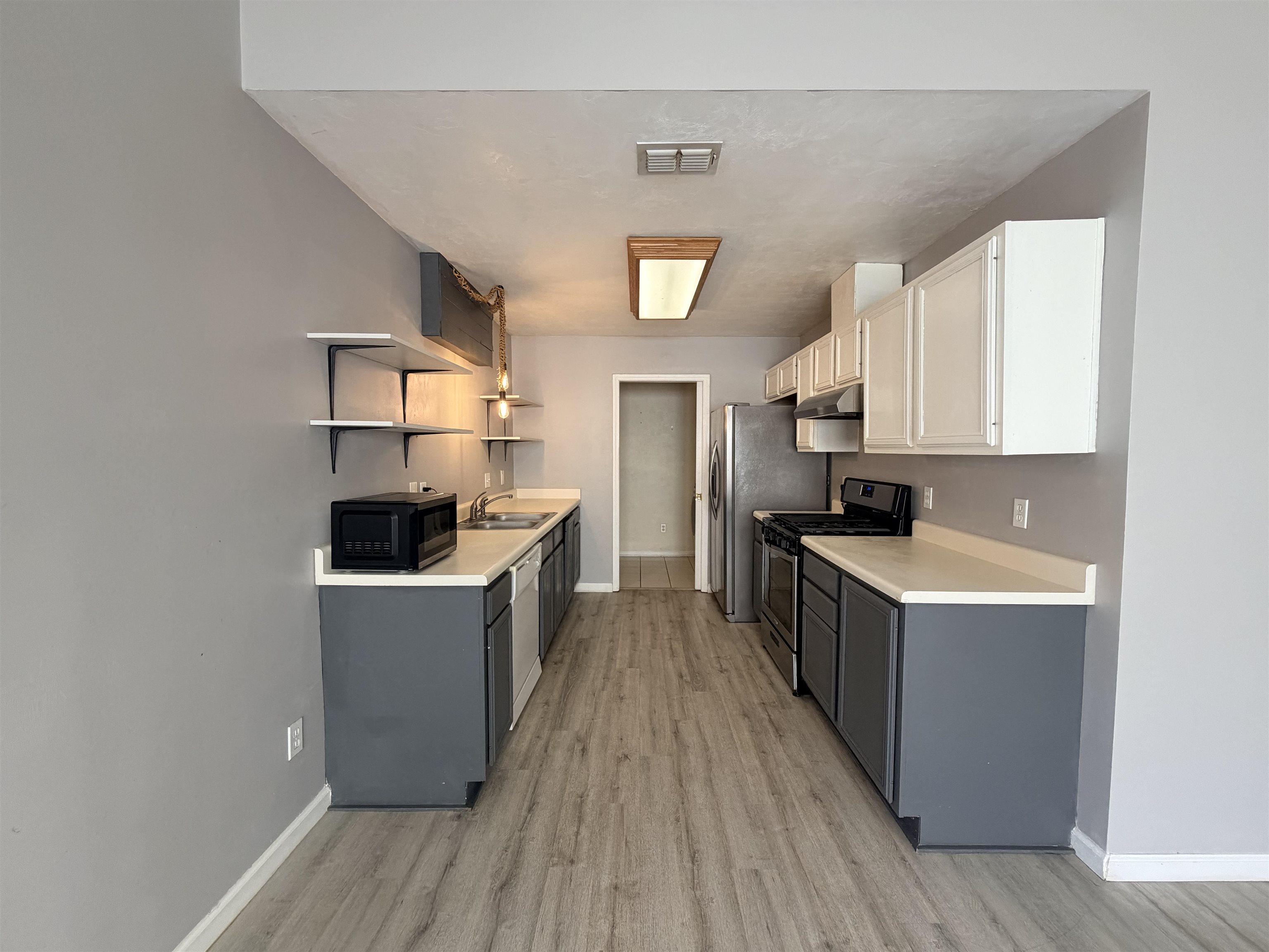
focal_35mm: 14
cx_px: 634
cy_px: 476
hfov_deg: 102.1
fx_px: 513
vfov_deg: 85.7
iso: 250
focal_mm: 2.22
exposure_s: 1/120
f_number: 2.2
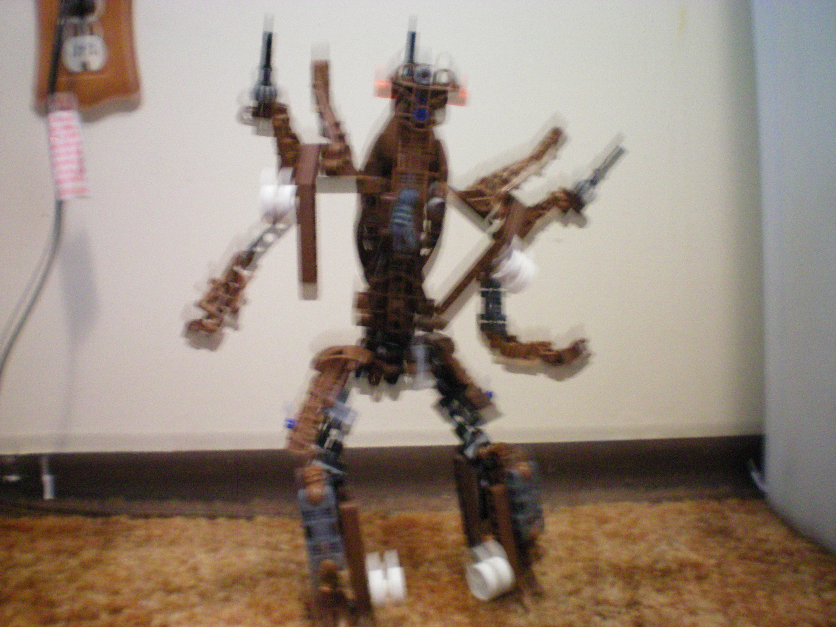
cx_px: 418
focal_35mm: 38
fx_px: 918
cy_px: 314
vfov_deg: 37.7
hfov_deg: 49.0
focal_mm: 6.3
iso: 400
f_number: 3.1
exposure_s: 1/3.33
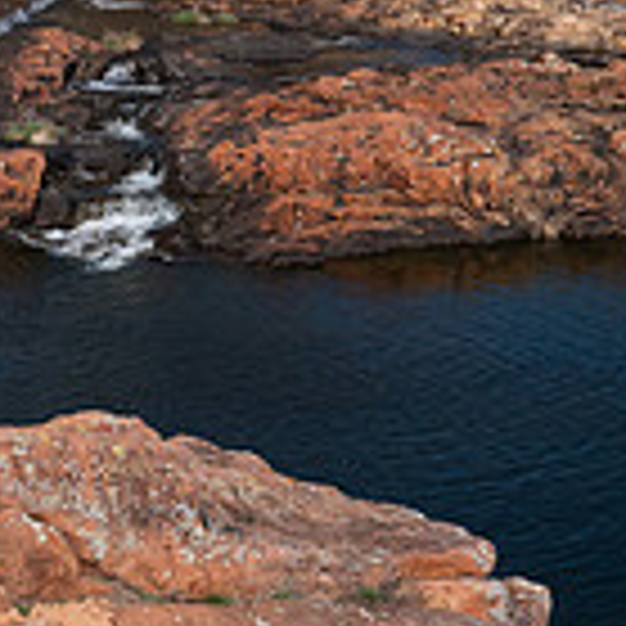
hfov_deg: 17.5
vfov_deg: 18.9
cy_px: 247
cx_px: -232
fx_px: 1882
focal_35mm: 92
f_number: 6.3
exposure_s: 1/320
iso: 200
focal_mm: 12
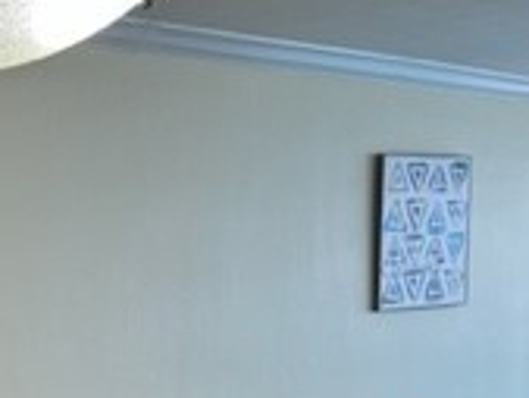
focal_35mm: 91
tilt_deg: -6.9
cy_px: 483
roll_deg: +1.5
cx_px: -78
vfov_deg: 15.6
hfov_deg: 20.4
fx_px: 1392
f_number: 1.78
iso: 160
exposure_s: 1/120
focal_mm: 6.86
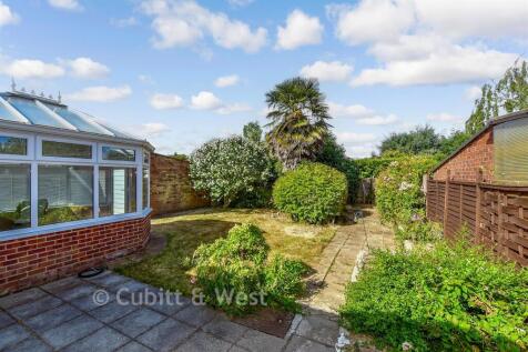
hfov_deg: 100.4
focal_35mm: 15
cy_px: 176
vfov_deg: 77.3
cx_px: 264
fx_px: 220
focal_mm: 10
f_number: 8
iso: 250
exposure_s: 1/250
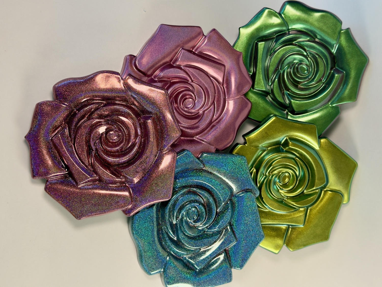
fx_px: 530
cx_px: 191
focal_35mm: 48
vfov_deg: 30.3
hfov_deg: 39.7
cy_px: 144
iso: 64
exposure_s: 1/240
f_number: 1.78
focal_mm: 6.76
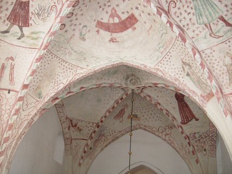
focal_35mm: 36
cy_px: 87
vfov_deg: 39.7
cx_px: 116
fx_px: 241
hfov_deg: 51.3
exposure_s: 1/128
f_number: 2.7
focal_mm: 7.5
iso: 200
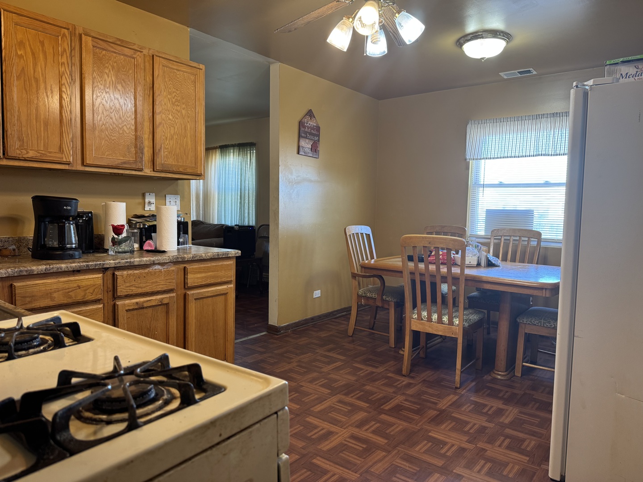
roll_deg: -0.6
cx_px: 322
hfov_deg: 71.6
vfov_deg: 56.8
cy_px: 241
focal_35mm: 24
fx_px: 446
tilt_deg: -4.9
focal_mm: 6.76
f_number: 1.78
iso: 160
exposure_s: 1/60
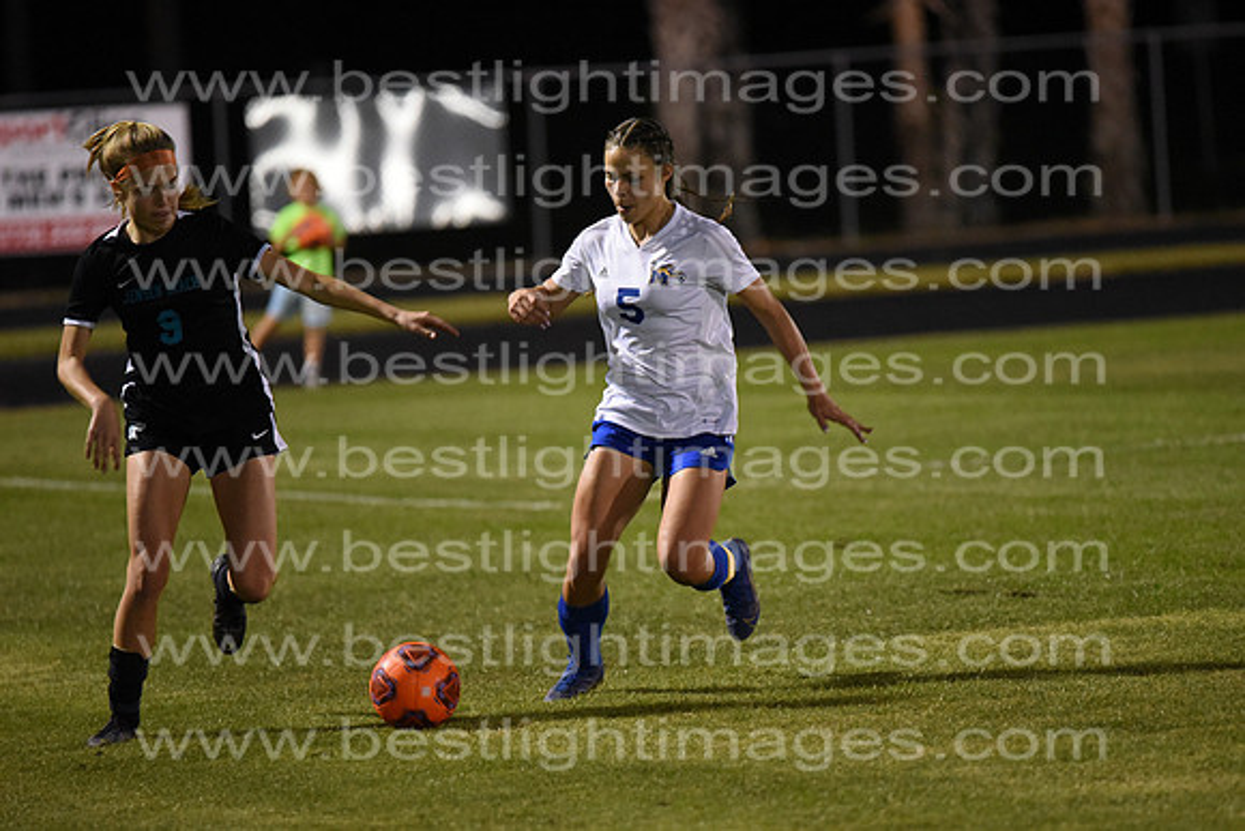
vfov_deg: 4.6
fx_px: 10377
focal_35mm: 300
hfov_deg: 6.9
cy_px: 416
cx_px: 622
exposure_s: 1/800
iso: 10000
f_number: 4
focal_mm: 300
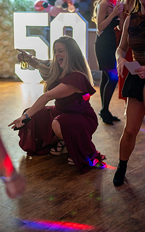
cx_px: 60
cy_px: 117
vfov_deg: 32.0
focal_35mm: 64
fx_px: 404
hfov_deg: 20.3
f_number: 1.8
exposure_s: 1/200
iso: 1600
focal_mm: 50
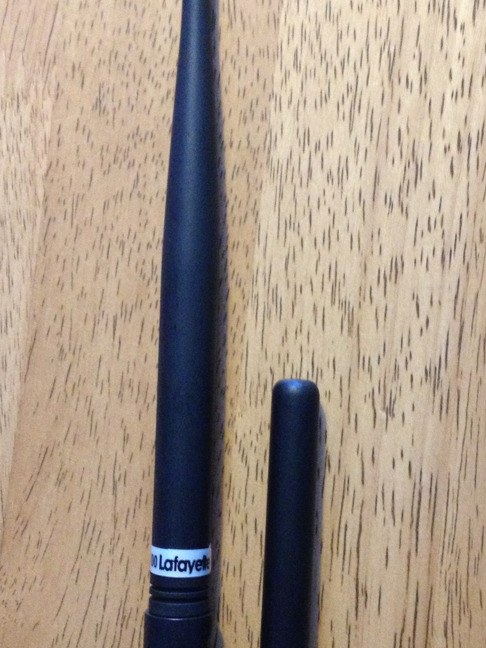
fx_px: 1123
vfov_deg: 32.2
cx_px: 295
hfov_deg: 24.4
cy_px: 346
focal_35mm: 60
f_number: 2.4
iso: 400
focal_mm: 4.28
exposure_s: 1/17
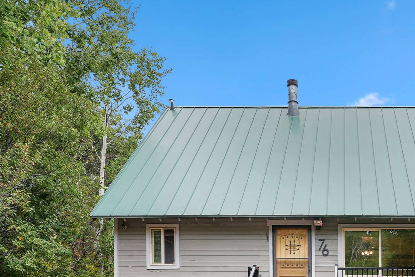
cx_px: 371
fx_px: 438
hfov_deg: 46.0
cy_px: 255
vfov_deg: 33.1
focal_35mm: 38
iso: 250
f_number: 9
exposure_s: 1/200
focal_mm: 20
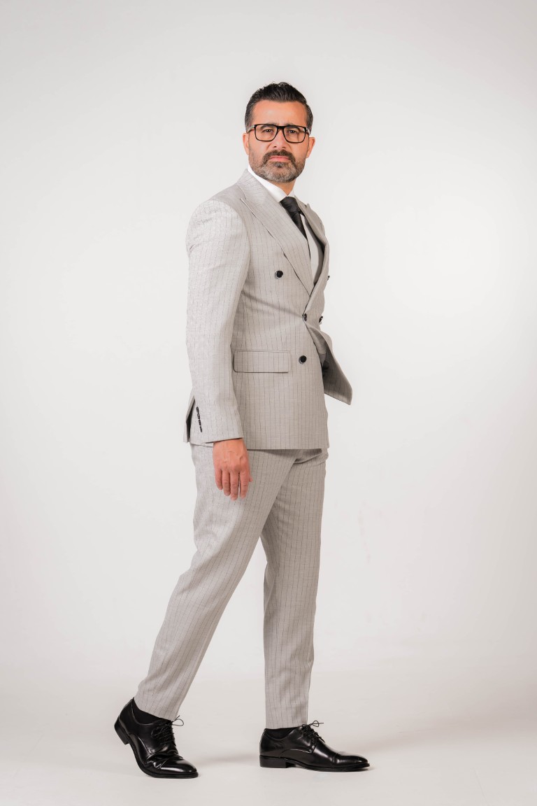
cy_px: 403
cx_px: 268
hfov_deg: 13.0
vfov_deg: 19.5
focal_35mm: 105
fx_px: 2349
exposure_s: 1/400
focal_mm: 105
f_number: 4.5
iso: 400
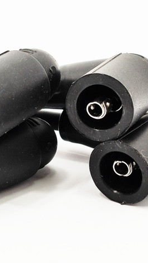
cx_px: 49
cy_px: 131
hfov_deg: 16.1
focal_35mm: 75
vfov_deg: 28.2
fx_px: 523
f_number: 1.75
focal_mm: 4.75
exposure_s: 1/122
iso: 112
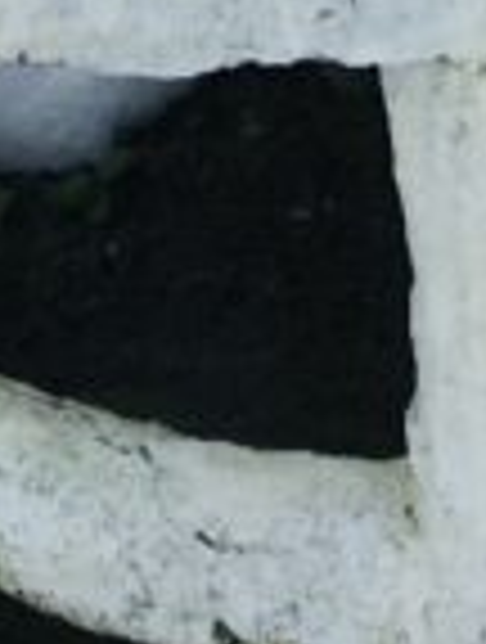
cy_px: -1572
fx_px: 3858
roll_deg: +1.2
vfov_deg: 7.7
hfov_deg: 7.1
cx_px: 634
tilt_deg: -17.3
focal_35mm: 207
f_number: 2.2
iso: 25
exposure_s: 1/712
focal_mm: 4.15
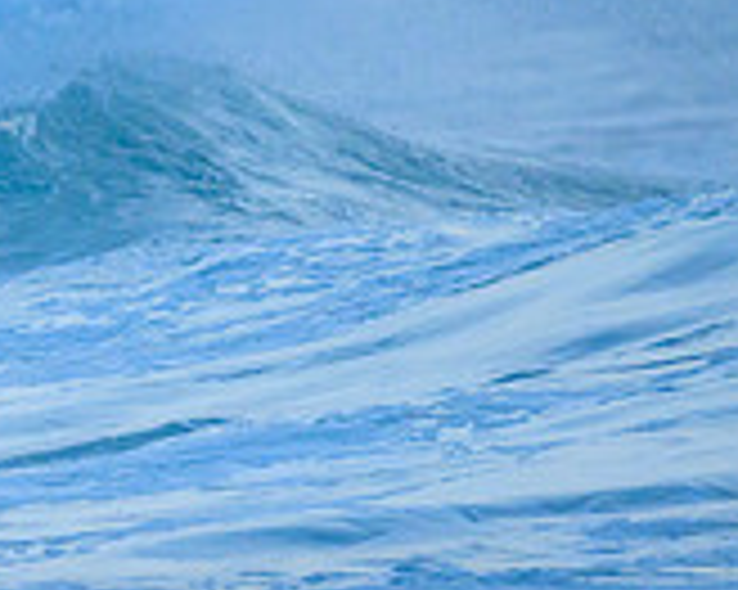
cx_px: -558
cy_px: 272
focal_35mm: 2664
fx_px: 58152
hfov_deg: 0.7
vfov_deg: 0.6
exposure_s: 1/2500
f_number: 6.3
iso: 2200
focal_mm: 800
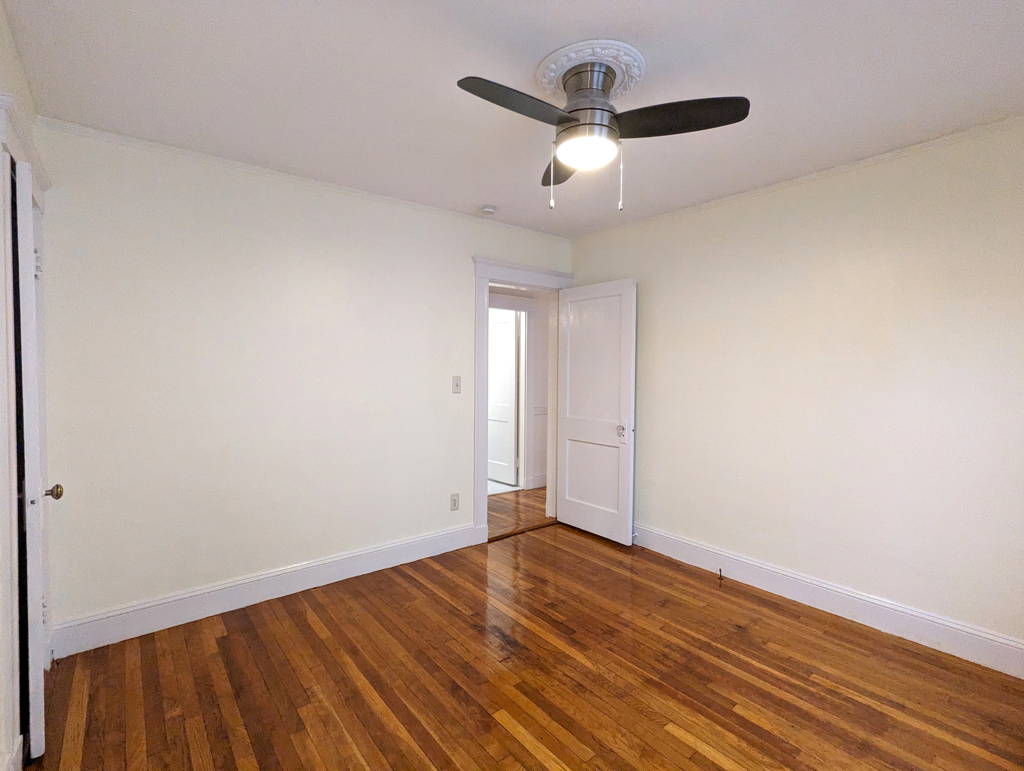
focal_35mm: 16
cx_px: 512
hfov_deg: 94.4
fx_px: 474
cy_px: 386
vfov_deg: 78.2
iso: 289
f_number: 2.2
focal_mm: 2.35
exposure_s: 1/40
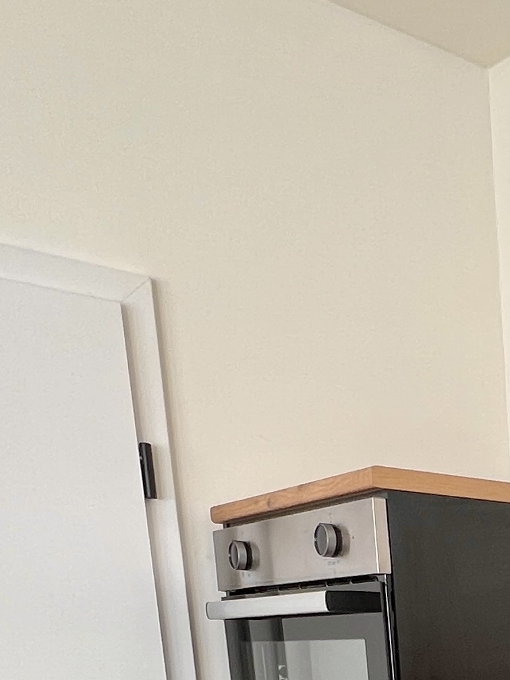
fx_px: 1021
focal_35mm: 52
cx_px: 837
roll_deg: +0.2
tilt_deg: -11.5
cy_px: 872
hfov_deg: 21.6
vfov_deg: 29.8
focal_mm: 1.57
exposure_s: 1/99
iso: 50
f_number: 1.8
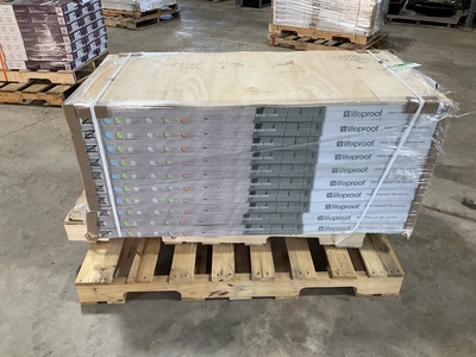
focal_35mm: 29
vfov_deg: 48.2
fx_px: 399
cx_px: 238
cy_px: 178
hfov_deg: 61.7
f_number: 1.8
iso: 64
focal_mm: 3
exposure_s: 1/60
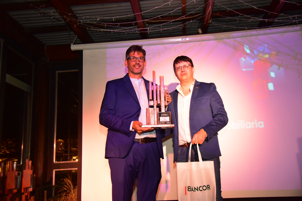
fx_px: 285
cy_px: 100
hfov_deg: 55.8
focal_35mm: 34
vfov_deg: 38.9
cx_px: 151
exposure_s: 1/80
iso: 2500
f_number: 4
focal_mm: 34
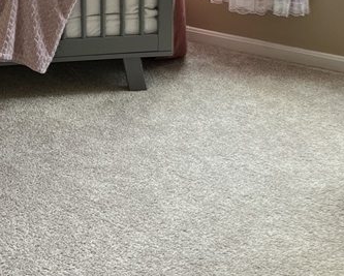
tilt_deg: -11.0
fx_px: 795
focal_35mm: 78
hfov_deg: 24.3
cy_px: -112
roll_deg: -0.4
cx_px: 115
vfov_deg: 18.0
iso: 80
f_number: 1.6
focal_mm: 5.1
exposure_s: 1/60
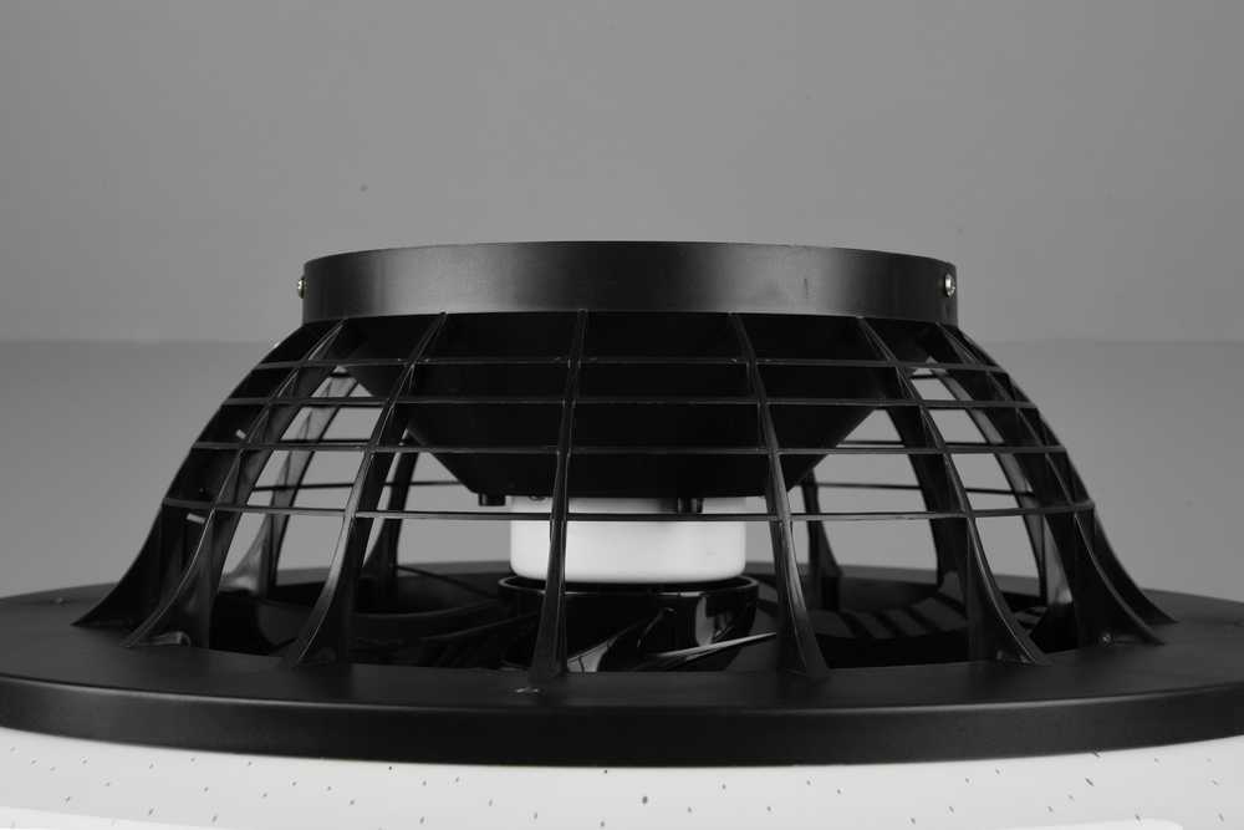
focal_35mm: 55
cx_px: 622
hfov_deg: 36.2
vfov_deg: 24.6
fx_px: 1901
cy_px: 415
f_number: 13
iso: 100
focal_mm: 55
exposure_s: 1/8
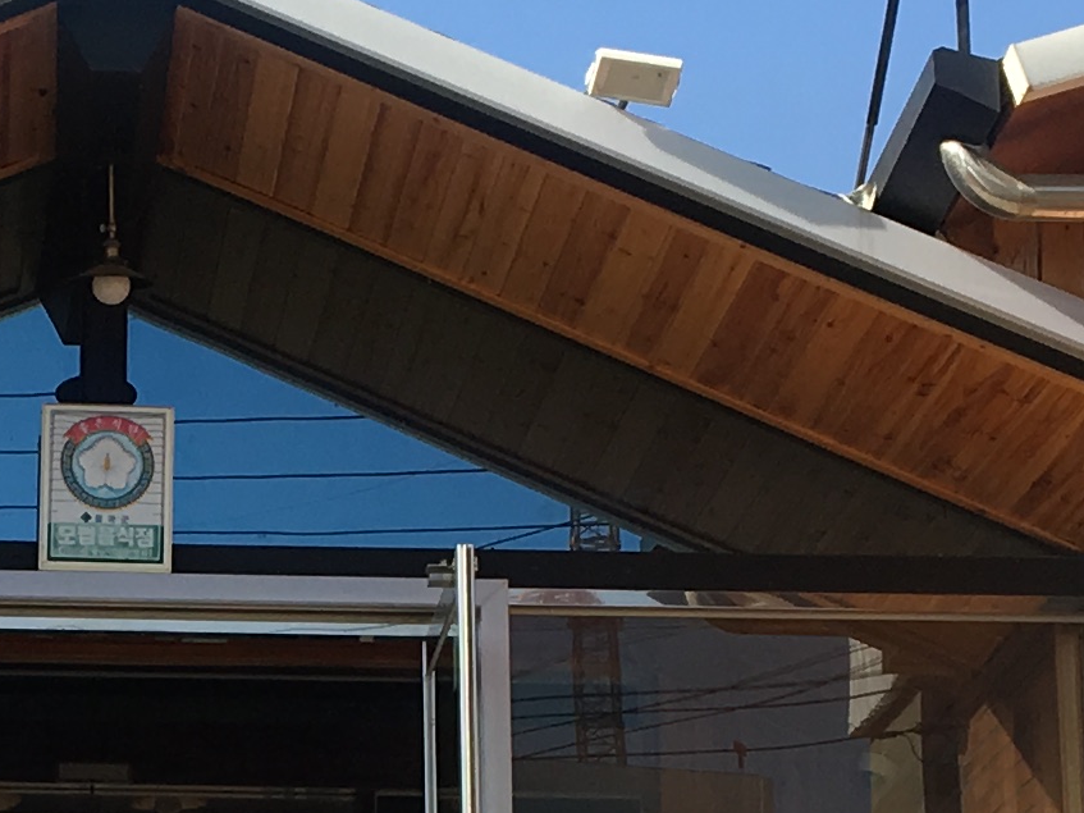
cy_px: 922
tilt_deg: +12.6
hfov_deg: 14.1
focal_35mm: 138
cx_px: 63
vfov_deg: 10.6
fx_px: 4321
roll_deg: -0.5
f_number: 2.2
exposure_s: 1/855
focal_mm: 4.15
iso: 25
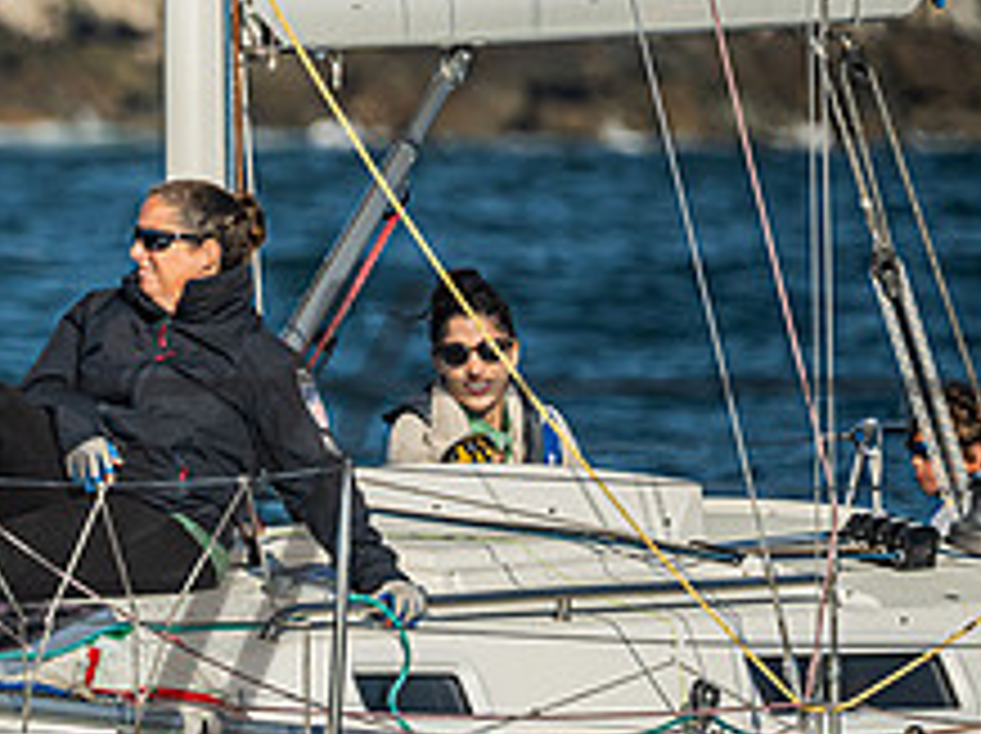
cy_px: 489
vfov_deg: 1.5
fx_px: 28818
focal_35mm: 1018
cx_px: -699
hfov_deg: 1.9
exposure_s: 1/4000
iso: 400
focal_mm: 290
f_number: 5.6
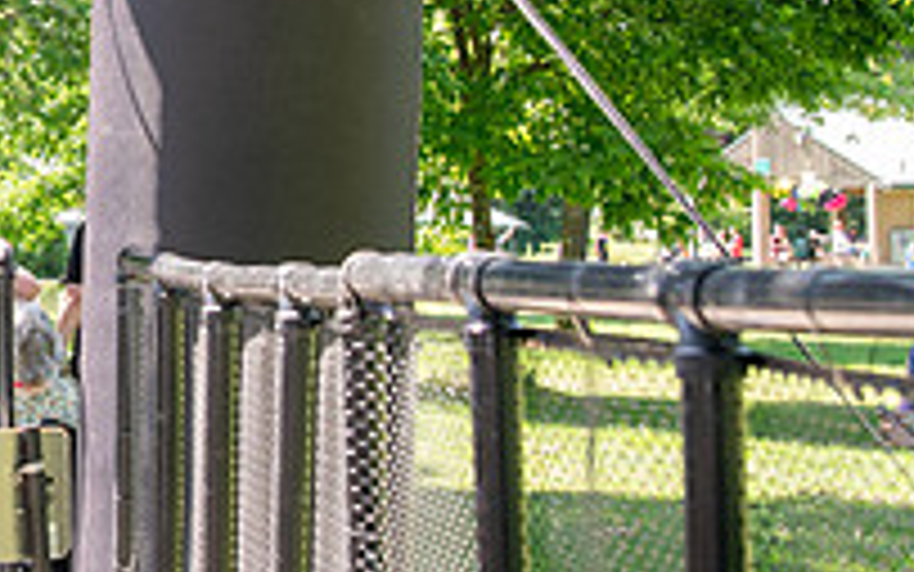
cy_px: 81
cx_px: -315
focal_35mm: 131
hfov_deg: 15.1
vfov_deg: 10.0
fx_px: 3264
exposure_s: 1/400
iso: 500
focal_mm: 30
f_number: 4
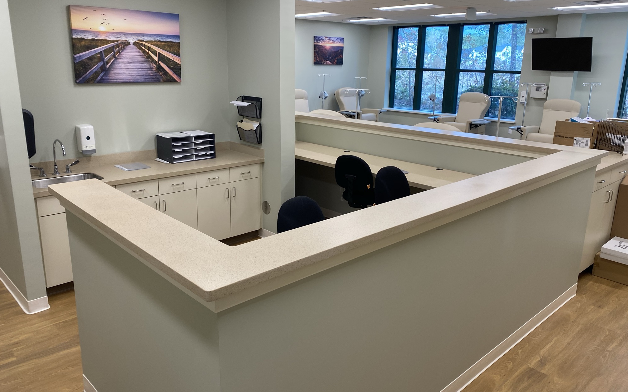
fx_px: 479
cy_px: 187
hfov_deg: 66.5
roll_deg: -1.2
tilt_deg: -14.0
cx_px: 313
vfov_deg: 44.5
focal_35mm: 28
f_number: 1.8
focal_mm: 4.25
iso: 80
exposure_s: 1/122
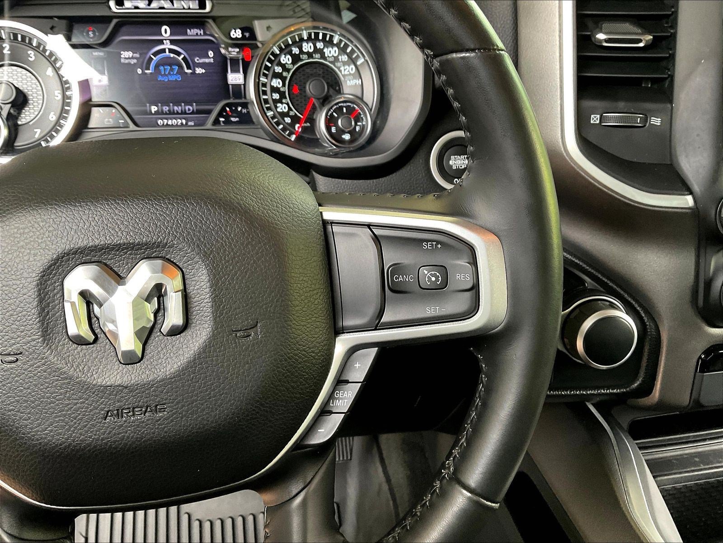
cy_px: 272
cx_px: 362
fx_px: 606
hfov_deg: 61.7
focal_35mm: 29
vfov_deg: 48.2
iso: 125
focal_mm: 3
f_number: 1.8
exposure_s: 1/60
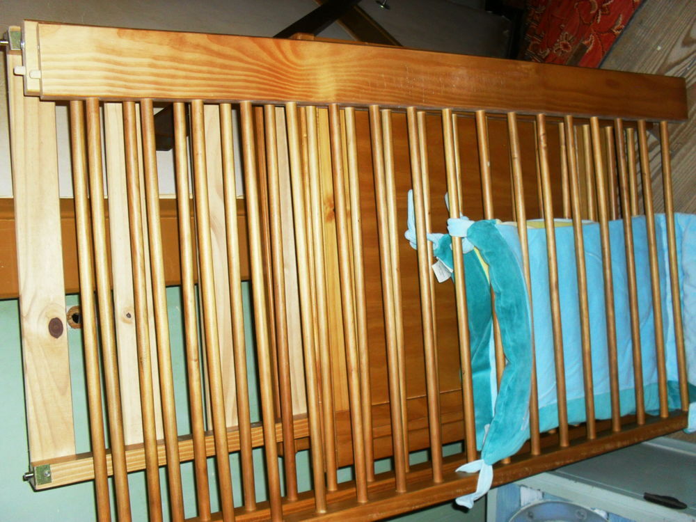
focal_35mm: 35
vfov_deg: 40.7
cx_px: 348
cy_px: 261
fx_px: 704
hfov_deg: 52.6
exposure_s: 1/45
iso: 200
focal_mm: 6.3
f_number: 3.2
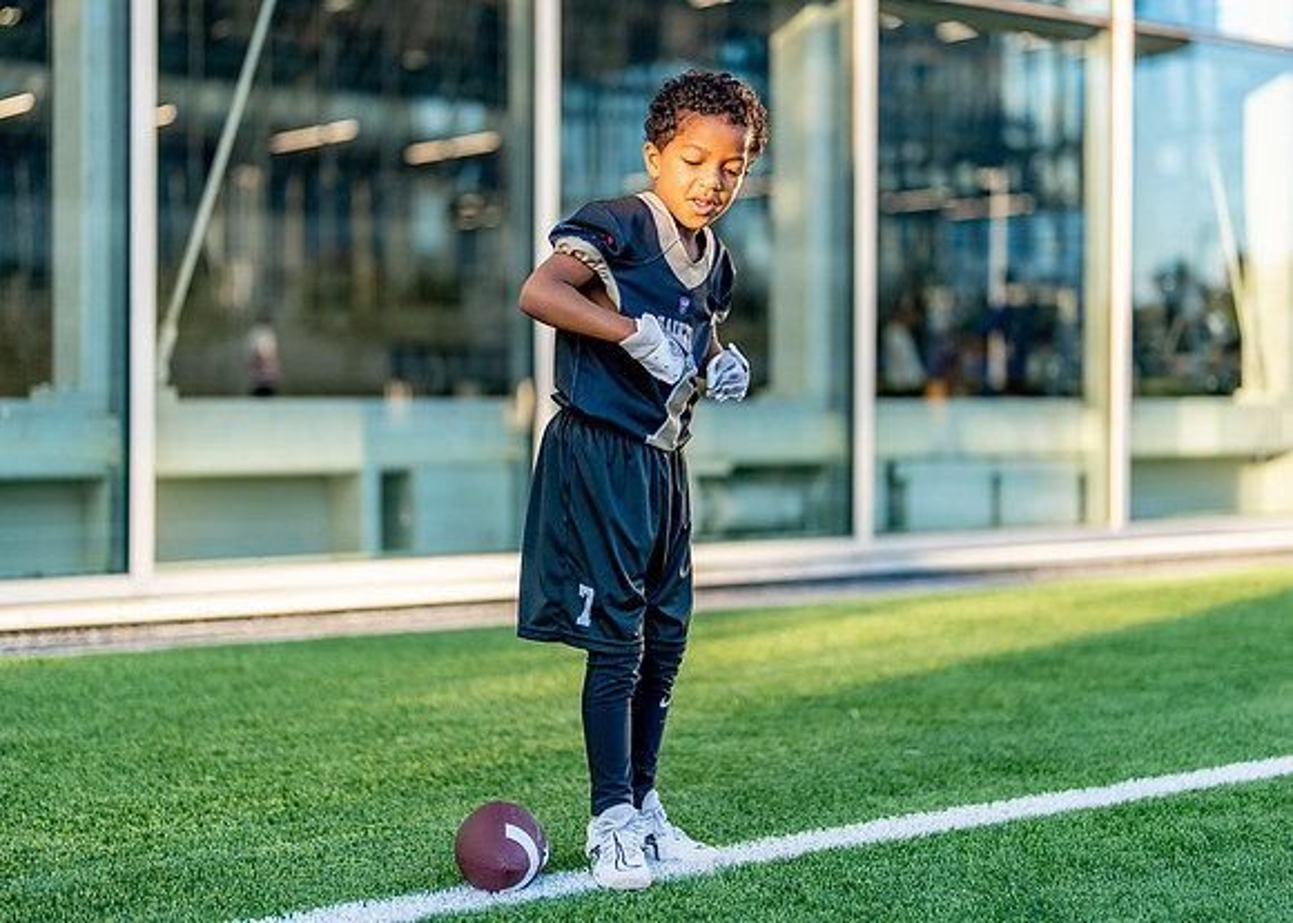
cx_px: 668
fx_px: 2217
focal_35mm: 60
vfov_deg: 23.5
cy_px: 409
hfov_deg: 32.5
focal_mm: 50
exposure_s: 1/2000
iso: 200
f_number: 1.2
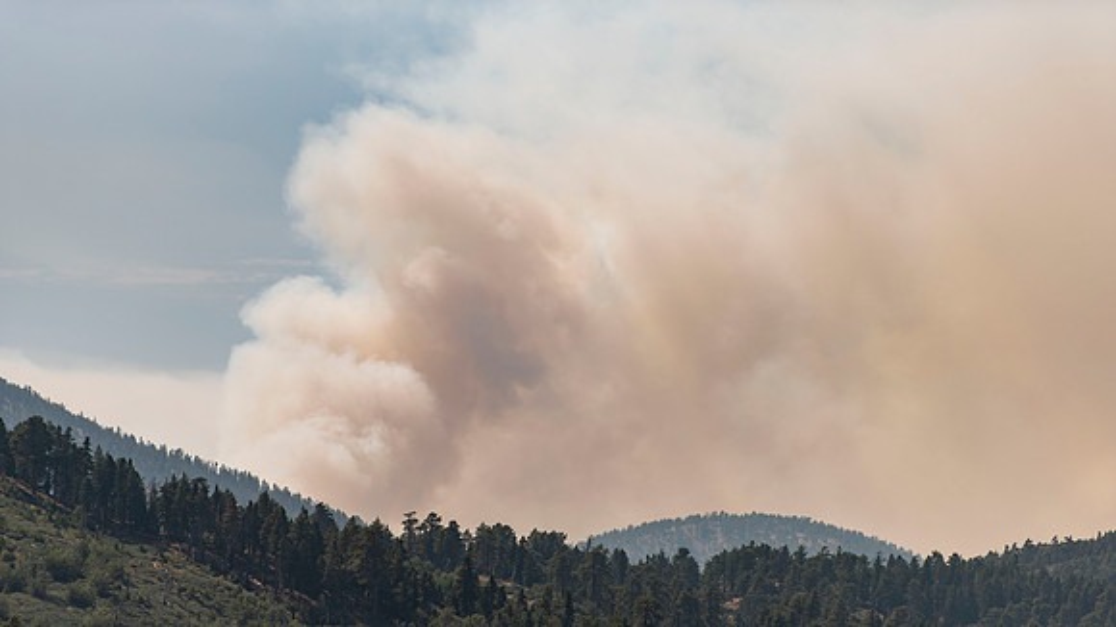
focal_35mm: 210
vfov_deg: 5.8
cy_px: 372
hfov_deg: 10.3
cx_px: 558
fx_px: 6200
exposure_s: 1/2000
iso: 100
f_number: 2.8
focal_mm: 200
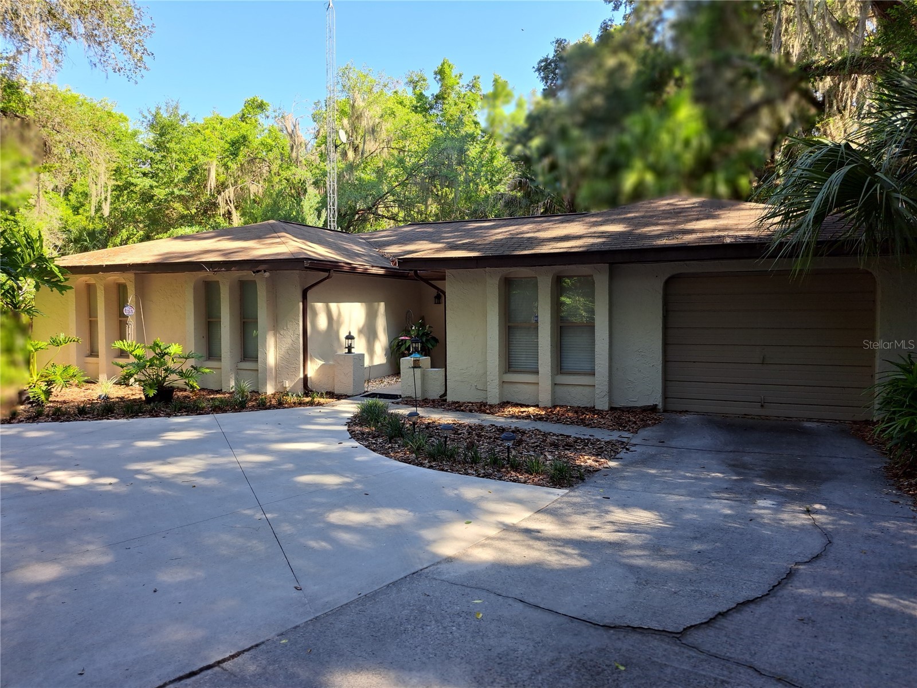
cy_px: 344
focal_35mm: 24
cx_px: 458
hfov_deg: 71.6
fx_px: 636
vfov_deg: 56.8
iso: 50
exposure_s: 1/221
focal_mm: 5.23
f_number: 1.8
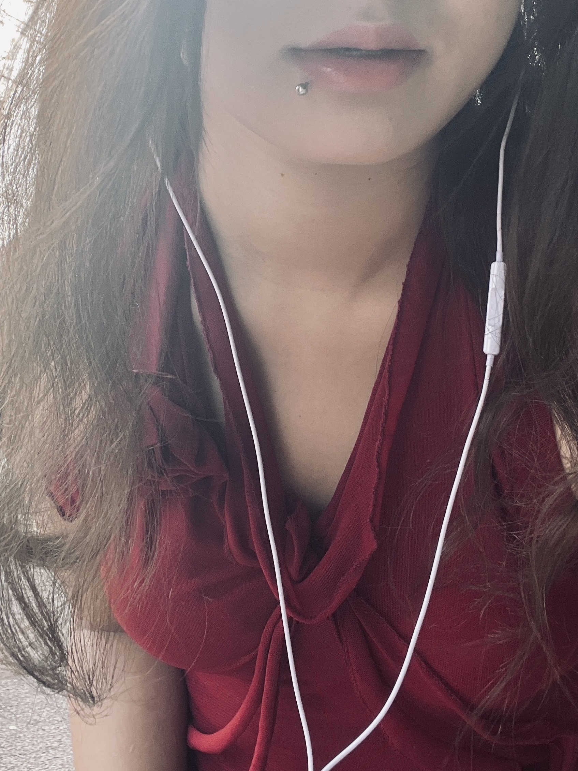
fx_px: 913
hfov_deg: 35.1
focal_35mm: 41
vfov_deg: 45.2
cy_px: 263
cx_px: 242
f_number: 2.2
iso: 64
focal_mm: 2.71
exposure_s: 1/107
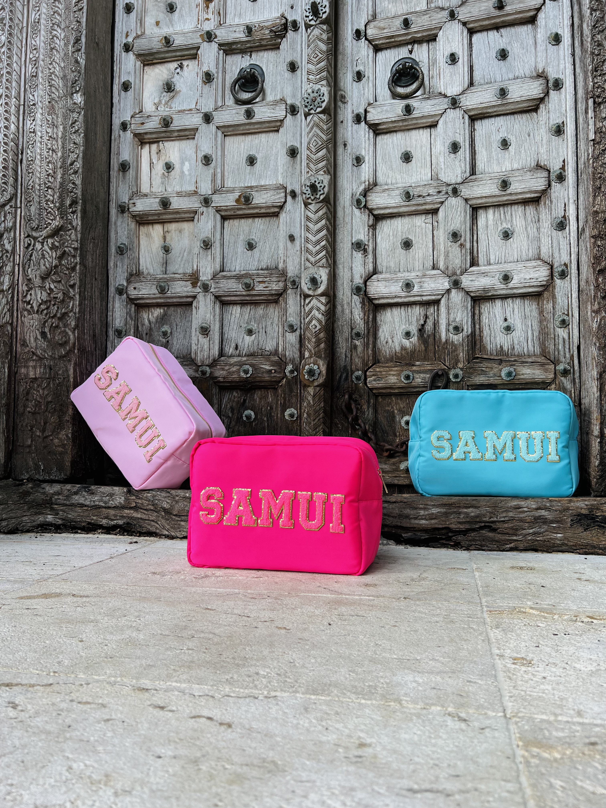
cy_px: 404
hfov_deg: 53.1
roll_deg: -0.1
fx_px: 607
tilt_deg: +3.6
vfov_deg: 67.3
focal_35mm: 26
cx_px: 303
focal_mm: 5.7
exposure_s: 1/259
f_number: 1.5
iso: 40
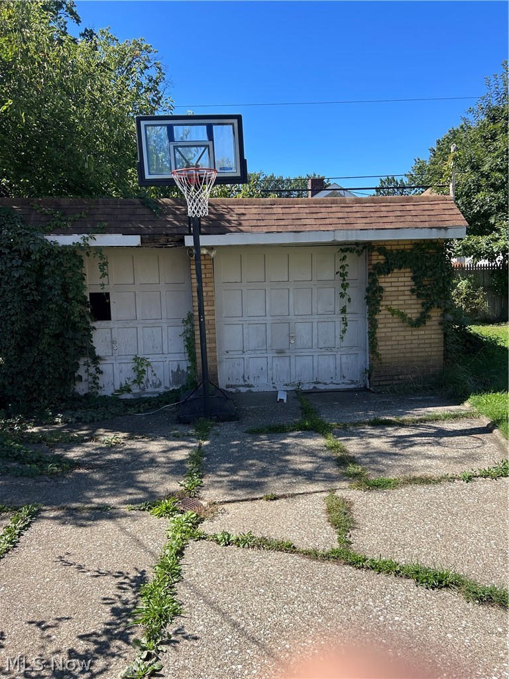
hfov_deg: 53.1
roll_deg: +1.3
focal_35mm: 26
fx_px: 510
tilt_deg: -7.5
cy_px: 340
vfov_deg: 67.3
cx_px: 254
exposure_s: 1/2008
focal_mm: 5.7
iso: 50
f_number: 1.5
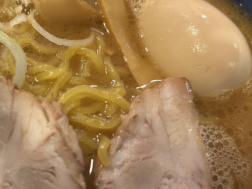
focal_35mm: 45
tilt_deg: -59.1
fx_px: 328
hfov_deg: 40.1
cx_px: 45
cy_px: 73
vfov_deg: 32.1
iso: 250
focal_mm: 5.7
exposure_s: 1/50
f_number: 1.5
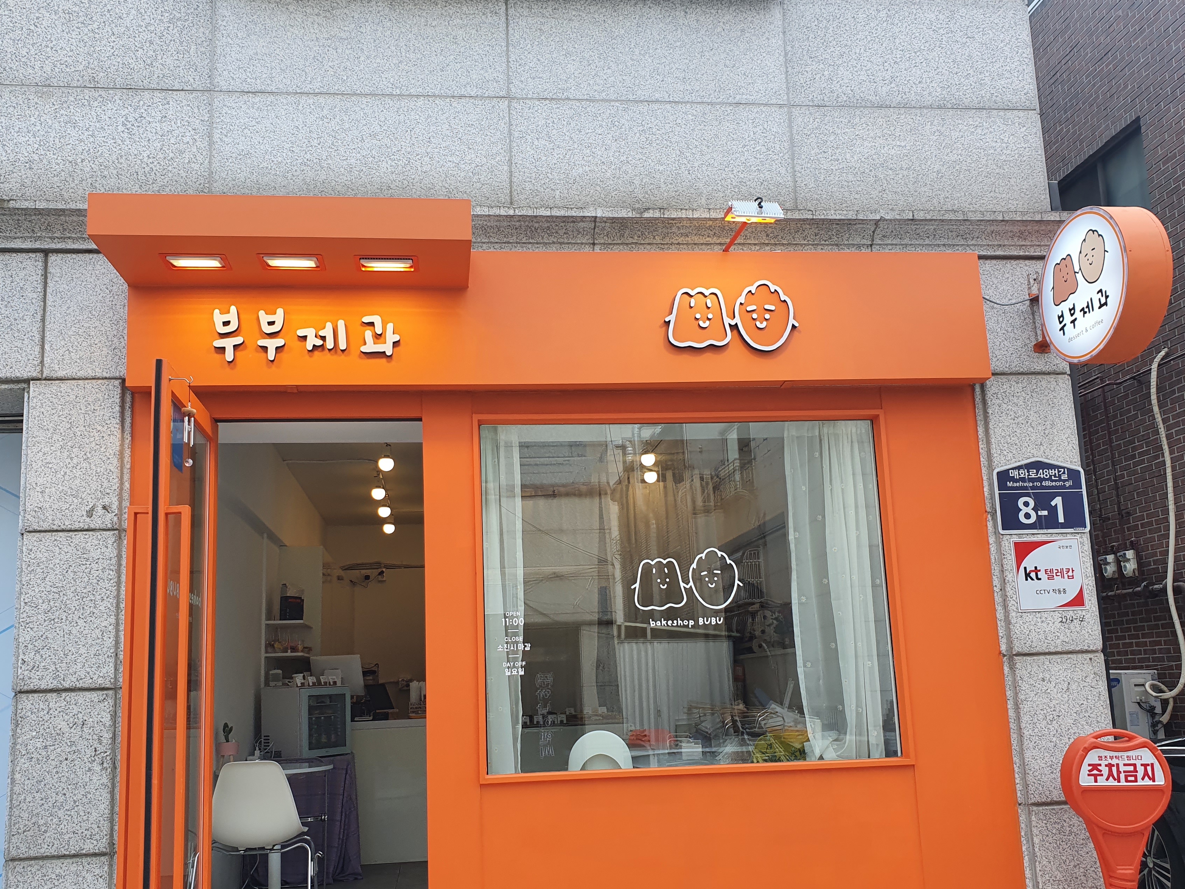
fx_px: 1061
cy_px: 522
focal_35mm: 31
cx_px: 560
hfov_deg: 58.3
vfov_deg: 45.3
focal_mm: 4.32
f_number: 2.4
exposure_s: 1/550
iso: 50
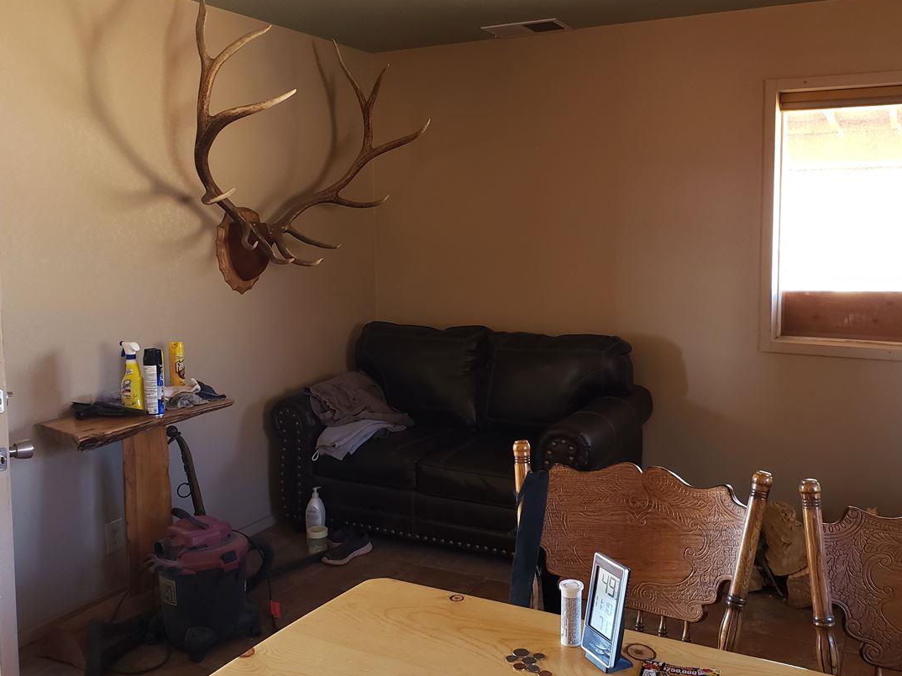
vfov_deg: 45.4
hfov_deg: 58.3
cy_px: 303
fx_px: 808
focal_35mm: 31
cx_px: 480
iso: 250
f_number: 2.4
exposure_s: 1/38
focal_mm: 4.3
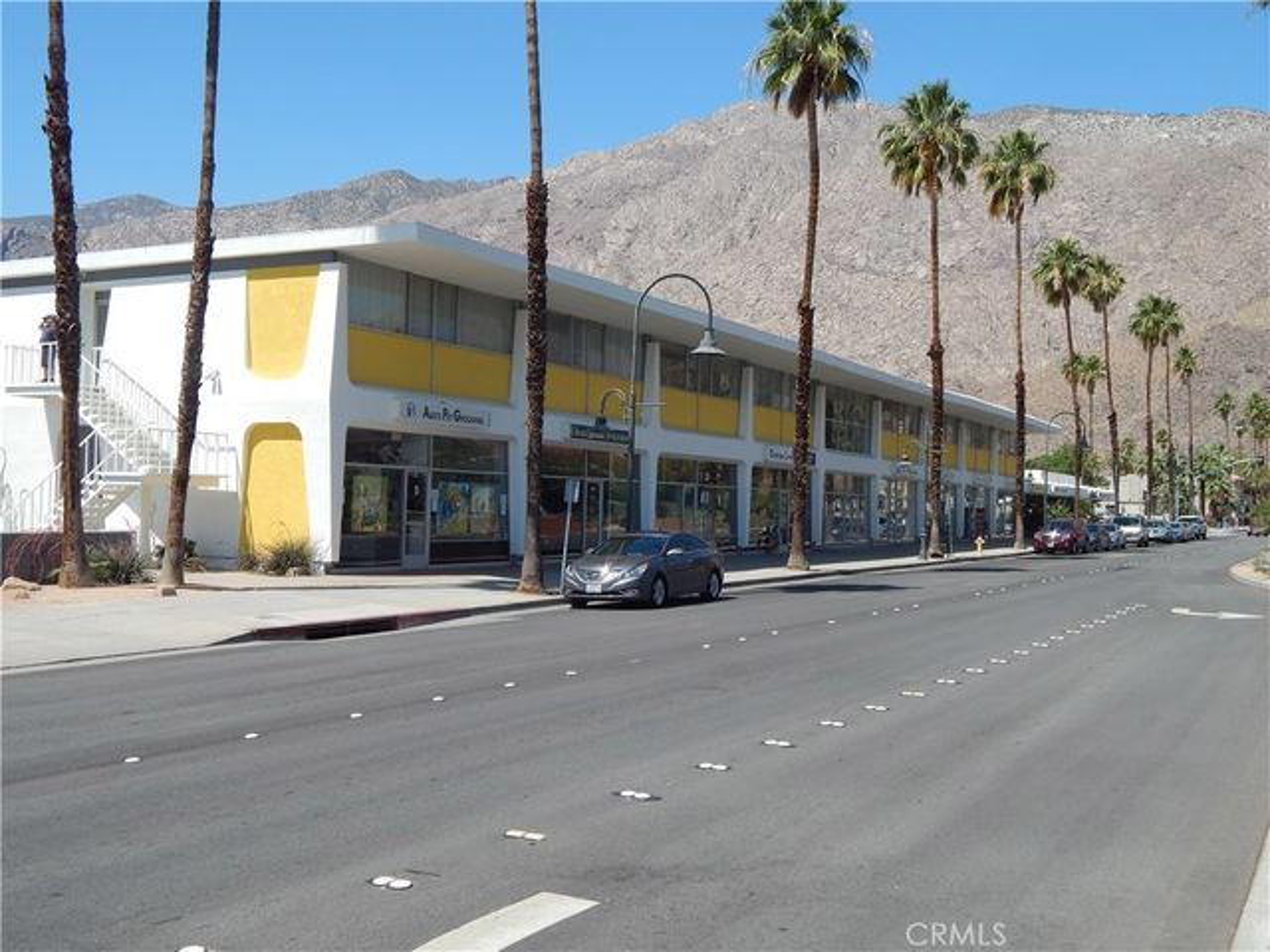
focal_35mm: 38
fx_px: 1394
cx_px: 635
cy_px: 476
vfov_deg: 37.7
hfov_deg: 49.0
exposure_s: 1/1250
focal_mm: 6.8
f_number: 3.4
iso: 125
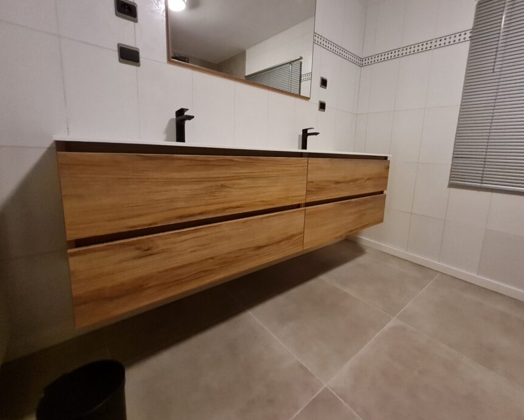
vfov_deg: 83.9
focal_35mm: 15
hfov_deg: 96.2
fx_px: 233
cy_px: 193
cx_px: 296
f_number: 2.2
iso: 800
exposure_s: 1/25
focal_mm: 1.74
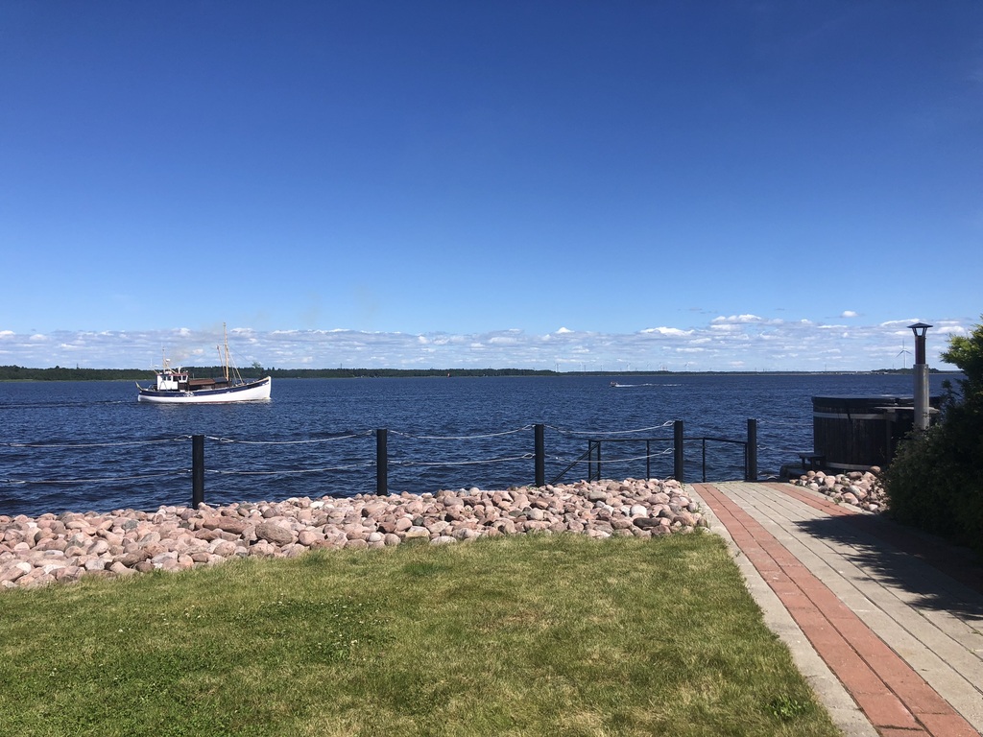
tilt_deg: +0.0
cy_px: 368
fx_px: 795
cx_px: 492
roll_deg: -0.3
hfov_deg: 63.4
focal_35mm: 28
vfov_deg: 49.7
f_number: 1.8
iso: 20
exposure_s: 1/2404
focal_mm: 3.99
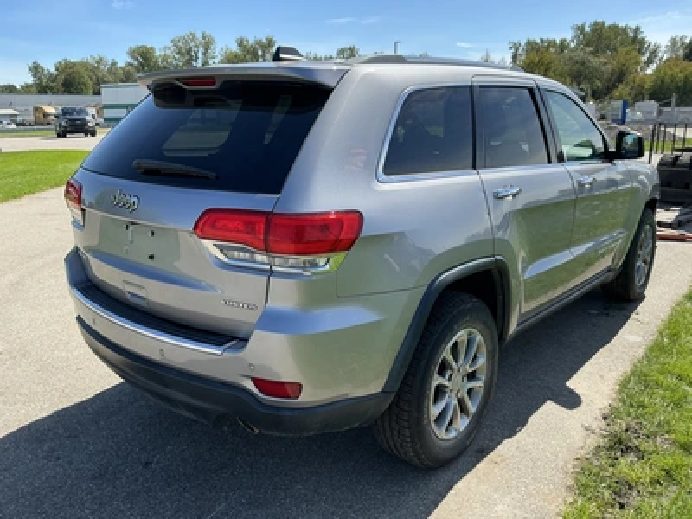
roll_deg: -0.3
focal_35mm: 28
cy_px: 260
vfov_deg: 49.7
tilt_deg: -13.6
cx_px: 346
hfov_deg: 63.4
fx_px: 560
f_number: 1.8
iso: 25
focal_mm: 3
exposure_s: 1/962
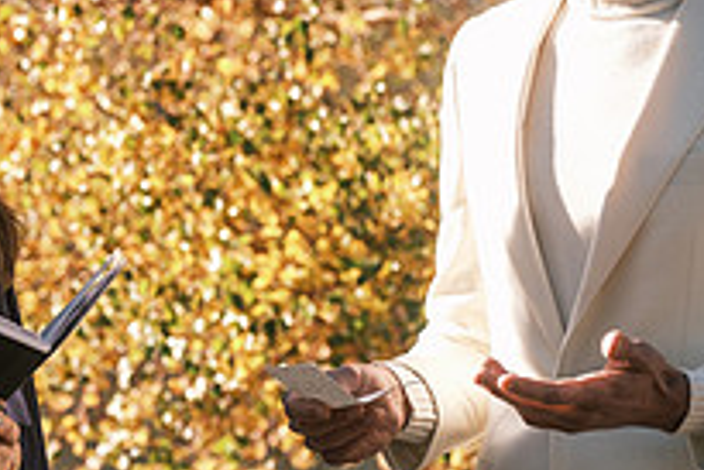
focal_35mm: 303
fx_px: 5929
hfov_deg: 6.8
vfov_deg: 4.5
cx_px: 446
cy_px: 163
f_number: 3.6
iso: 200
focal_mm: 71.5
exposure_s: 1/640
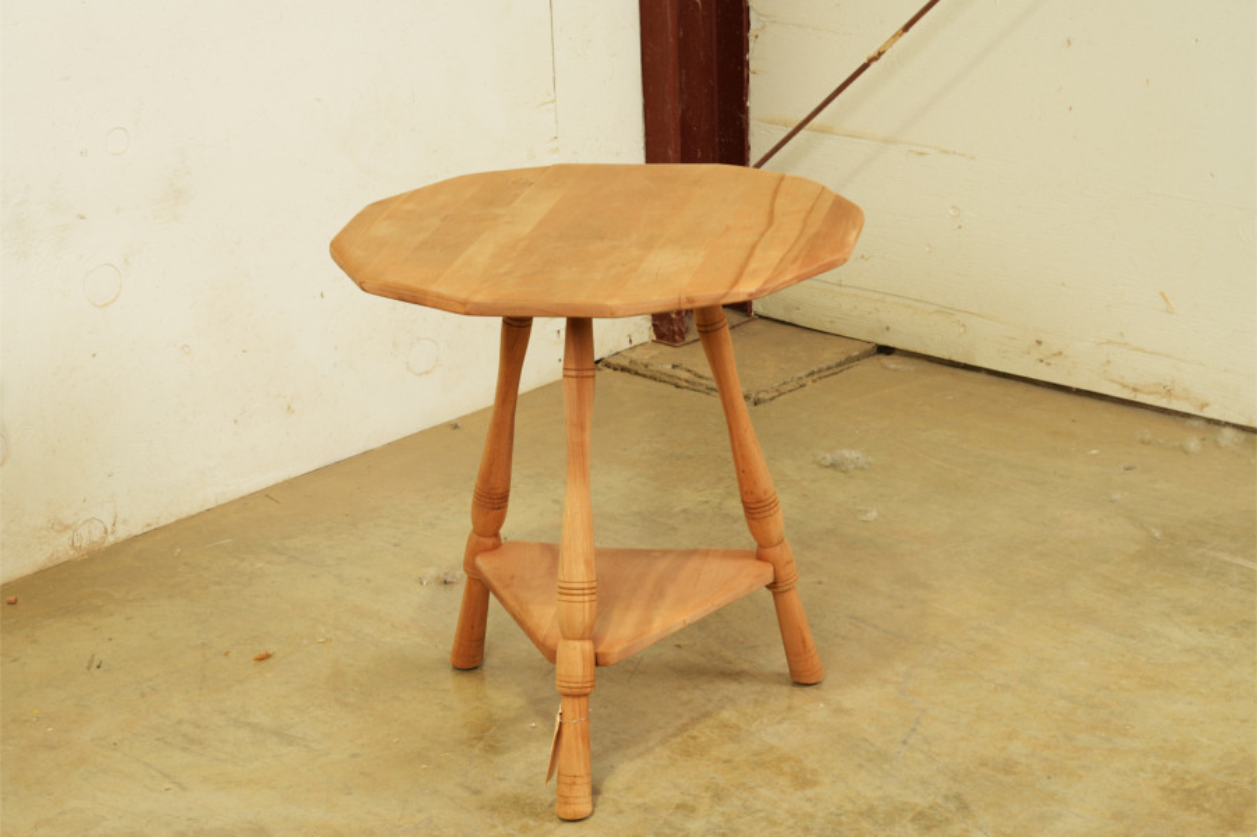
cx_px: 628
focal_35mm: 76
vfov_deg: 17.9
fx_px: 2660
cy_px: 418
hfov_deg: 26.6
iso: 125
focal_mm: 50.8
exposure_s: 1/2.5
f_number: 8
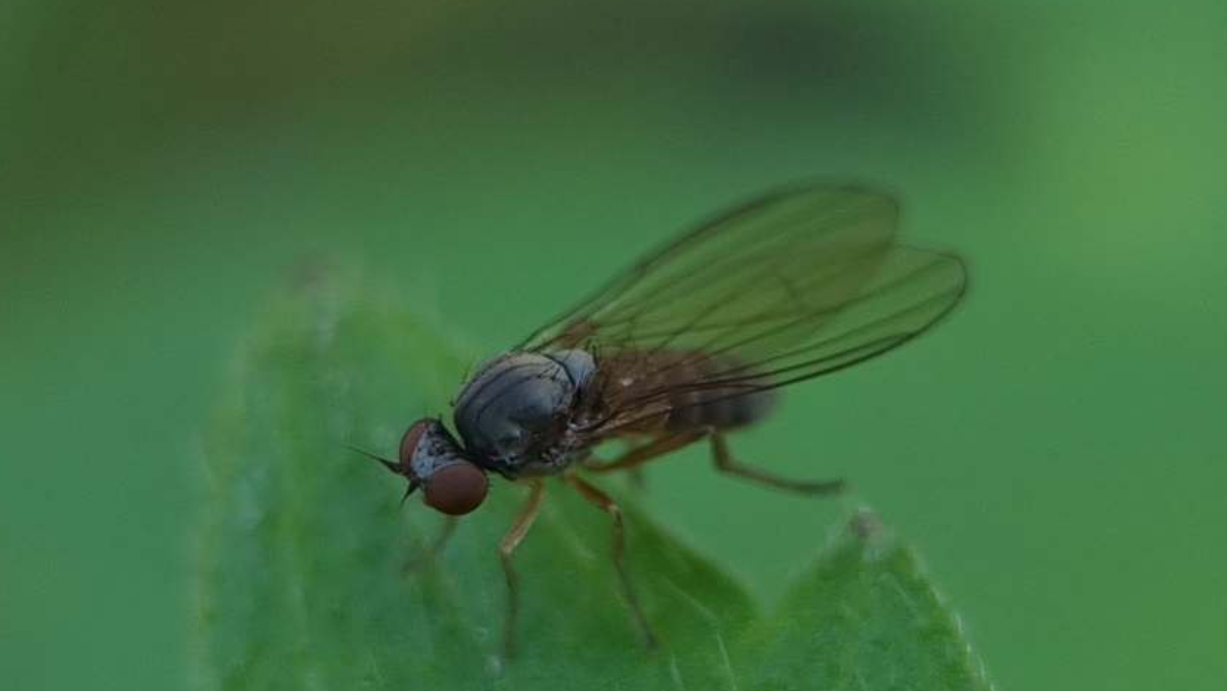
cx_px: 615
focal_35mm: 29
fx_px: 944
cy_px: 336
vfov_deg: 40.2
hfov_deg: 66.1
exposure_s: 1/118
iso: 50
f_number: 1.8
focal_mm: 5.4
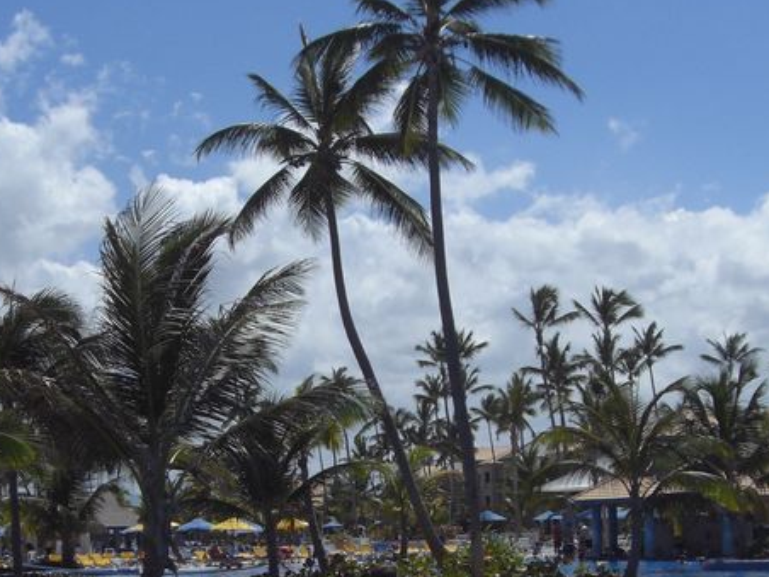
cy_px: 443
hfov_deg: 22.8
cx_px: 356
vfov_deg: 17.1
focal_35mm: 86
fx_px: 1911
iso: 64
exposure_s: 1/320
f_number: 8
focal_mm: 6.2
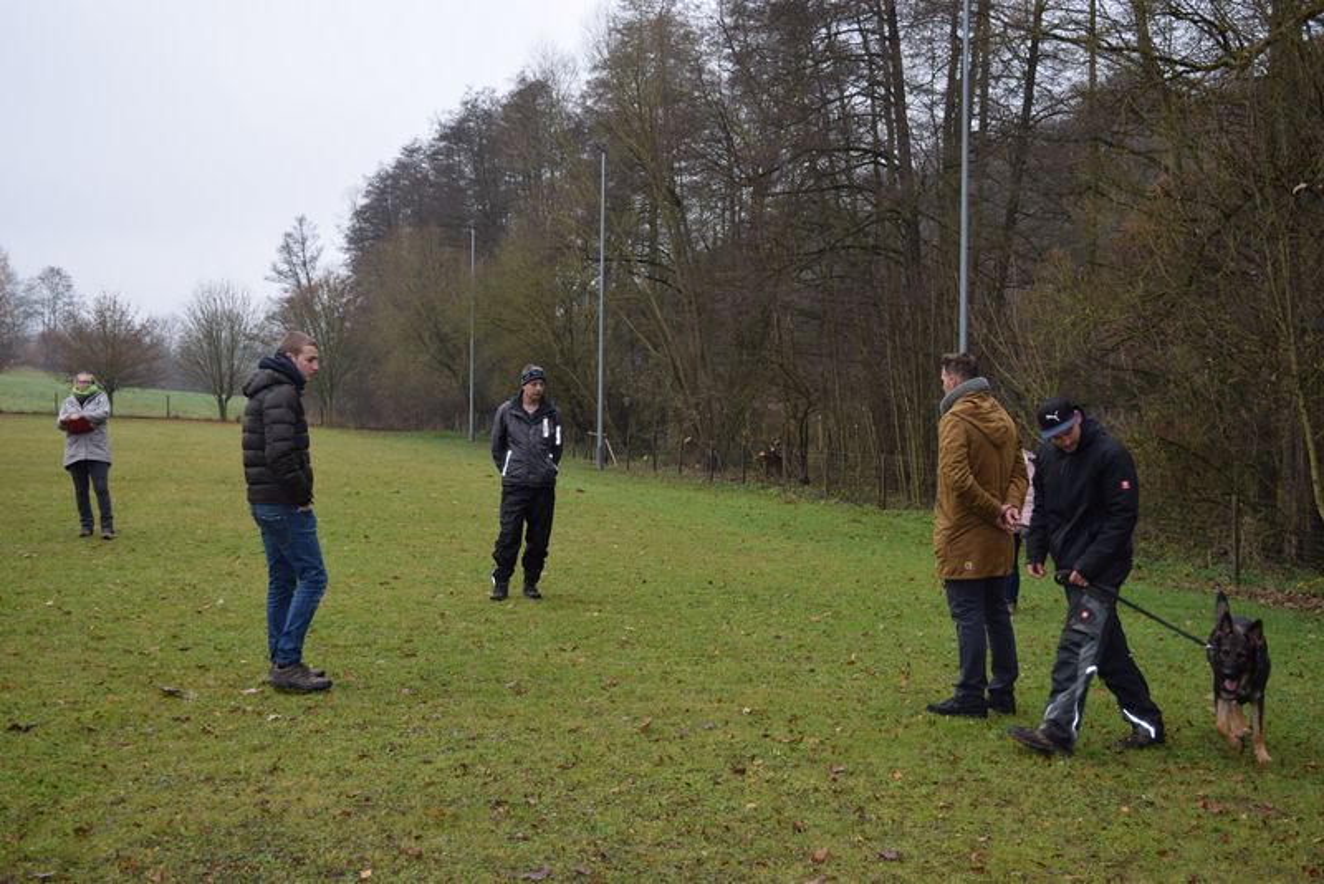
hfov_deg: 46.4
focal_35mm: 42
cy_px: 442
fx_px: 1545
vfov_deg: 31.9
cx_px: 662
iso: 140
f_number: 5.6
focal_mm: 28
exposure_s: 1/125
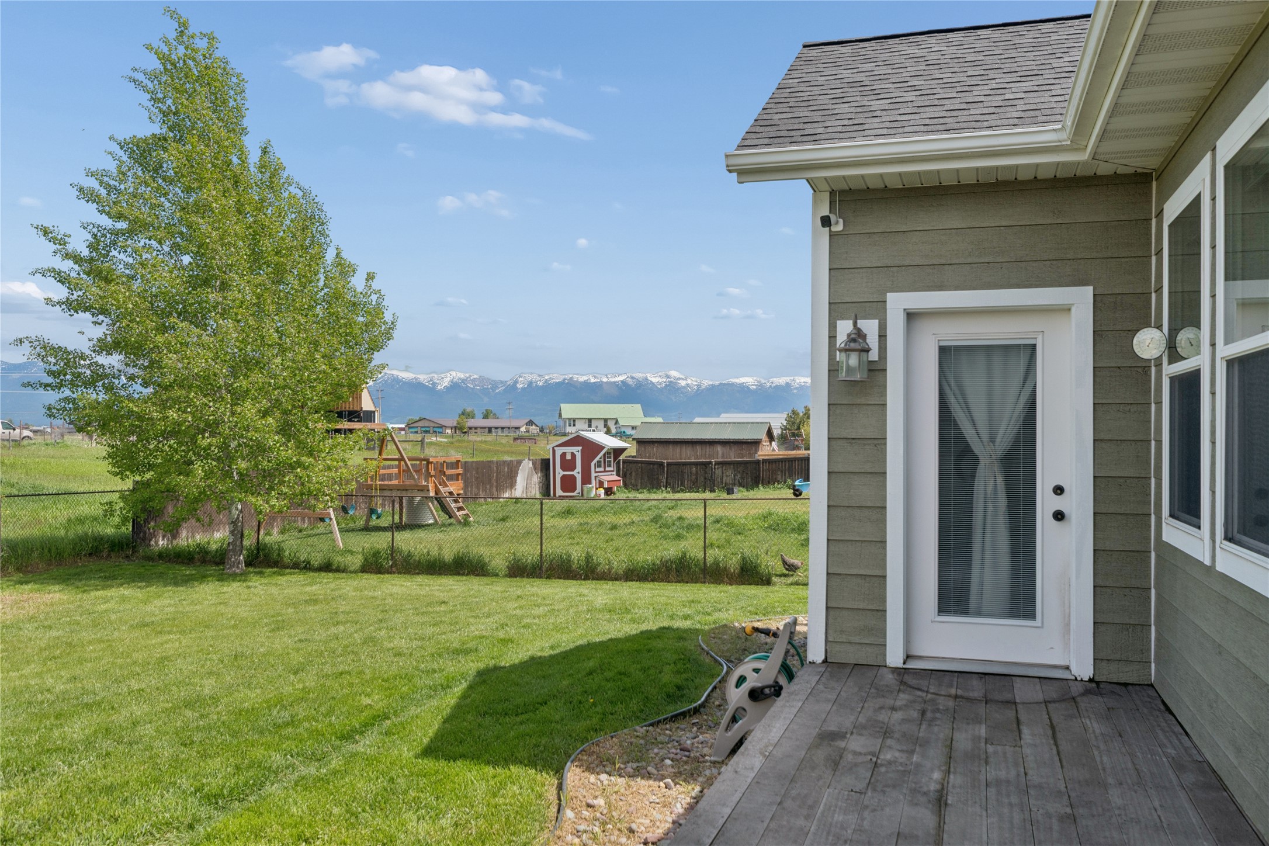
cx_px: 634
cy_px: 423
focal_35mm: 30
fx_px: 1057
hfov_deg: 61.9
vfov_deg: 43.6
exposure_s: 1/800
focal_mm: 20
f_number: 6.3
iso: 100
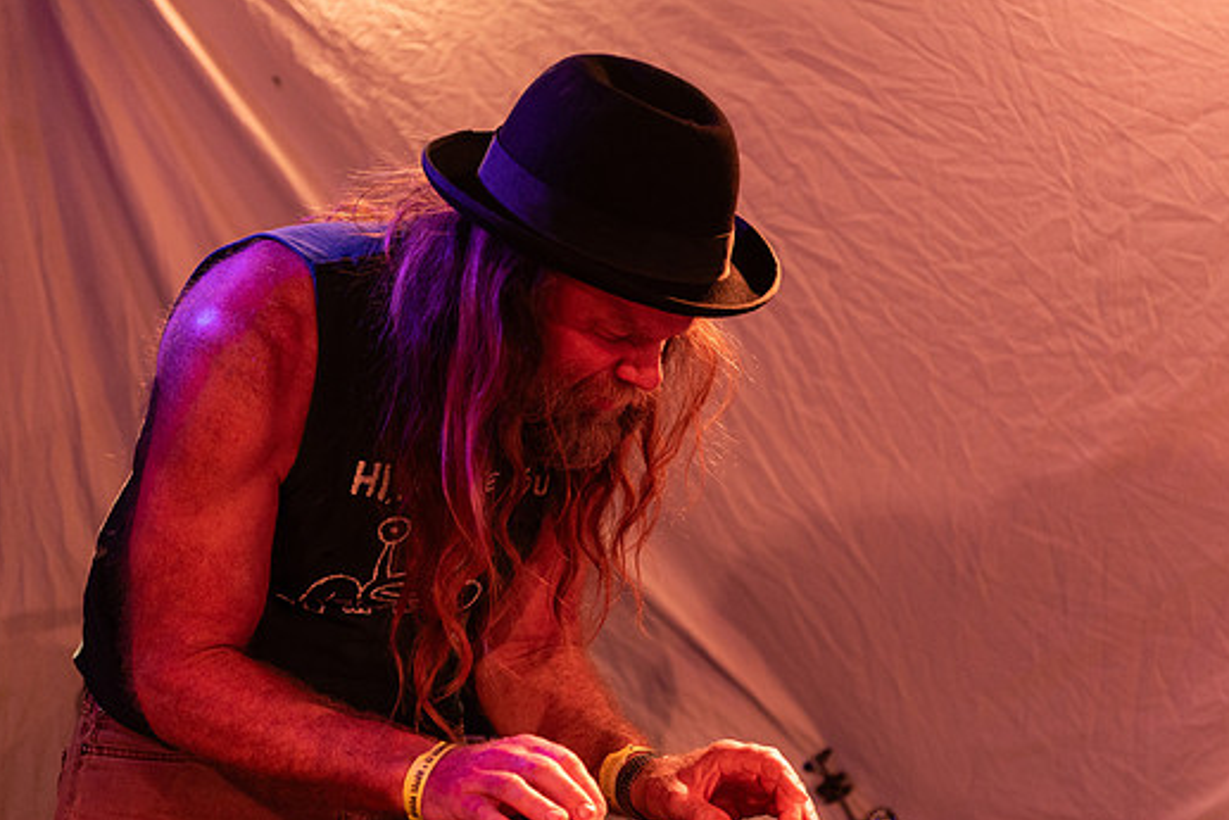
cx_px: 656
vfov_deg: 18.4
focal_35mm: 74
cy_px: 453
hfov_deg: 27.3
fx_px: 2527
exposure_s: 1/125
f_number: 3.2
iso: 2000
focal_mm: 66
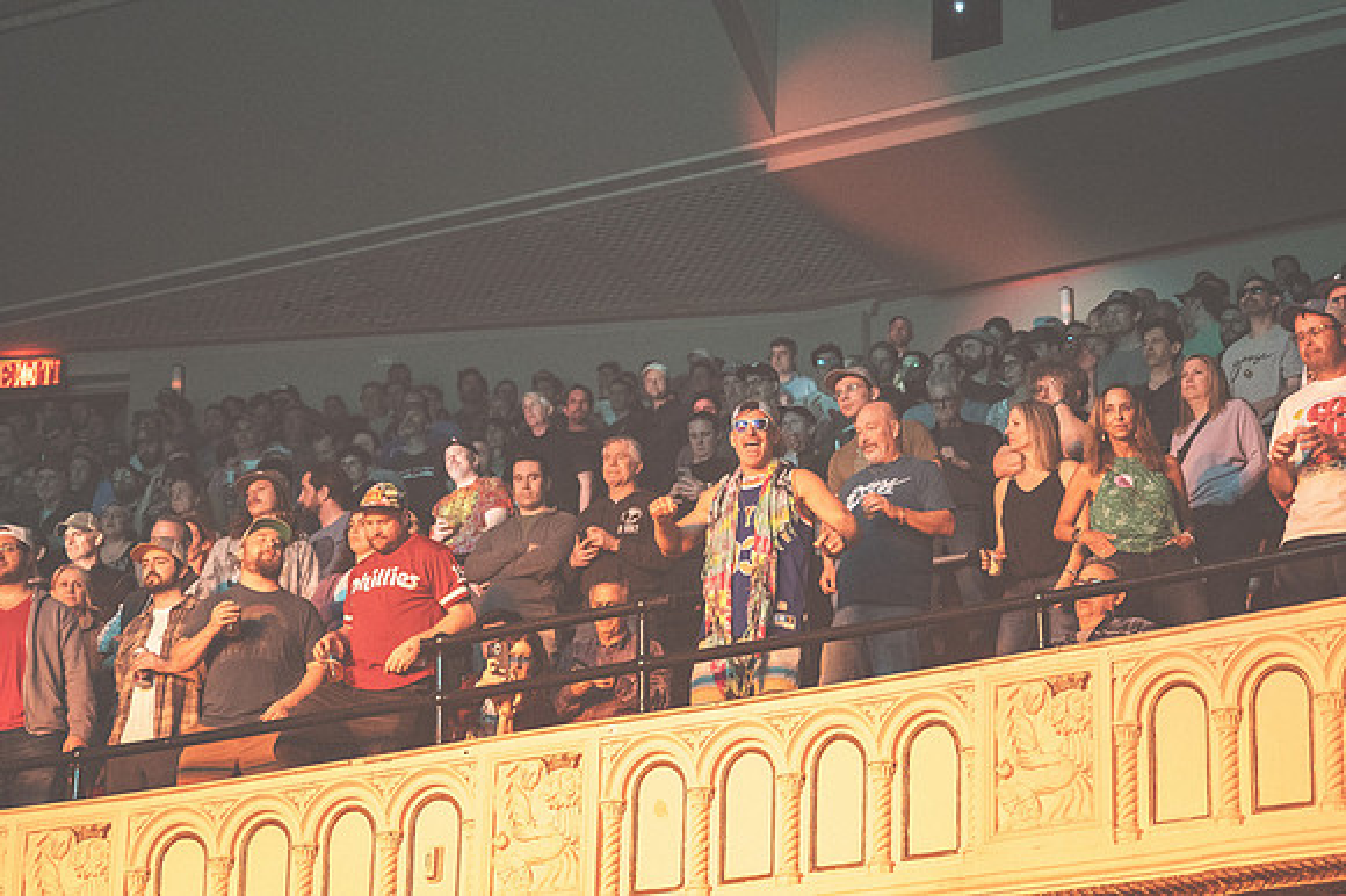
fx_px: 3923
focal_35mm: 105
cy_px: 448
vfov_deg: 13.0
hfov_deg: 19.5
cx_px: 673
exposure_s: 1/200
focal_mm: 70
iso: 2800
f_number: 2.8
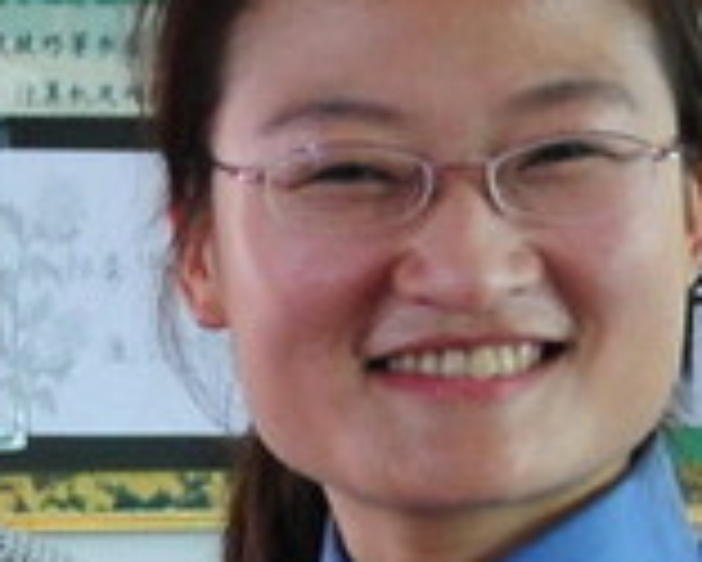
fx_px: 5405
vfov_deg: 6.0
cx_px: -176
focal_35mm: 260
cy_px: 445
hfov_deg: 7.4
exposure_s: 1/60
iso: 400
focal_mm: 24
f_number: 3.8
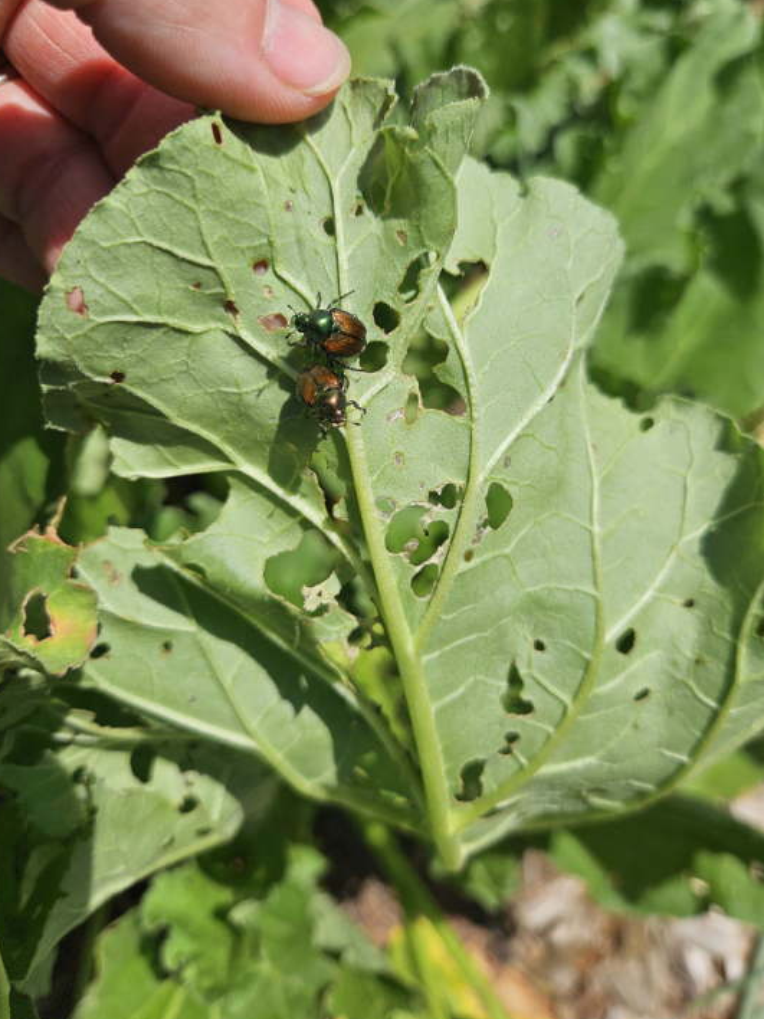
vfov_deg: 67.1
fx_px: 765
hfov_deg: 53.0
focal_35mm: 26
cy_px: 453
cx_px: 413
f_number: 1.8
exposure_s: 1/3220
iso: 25
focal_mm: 5.4
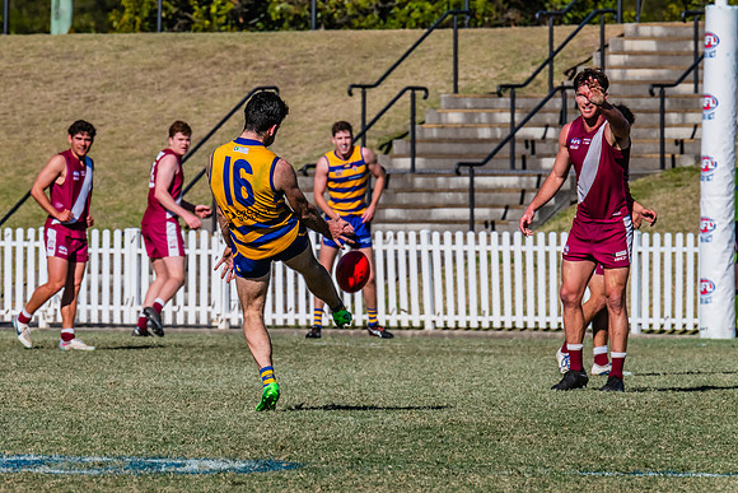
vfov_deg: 2.3
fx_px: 12328
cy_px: 210
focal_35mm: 601
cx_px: 233
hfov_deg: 3.4
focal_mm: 420
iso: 800
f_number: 14
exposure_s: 1/1600
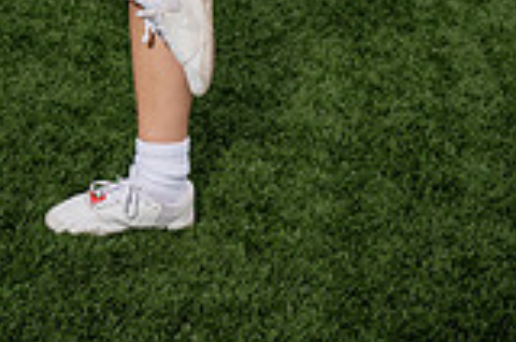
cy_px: -361
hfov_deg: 16.5
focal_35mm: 124
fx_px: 1774
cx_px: 174
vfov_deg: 10.1
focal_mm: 44
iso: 100
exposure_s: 1/200
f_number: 10
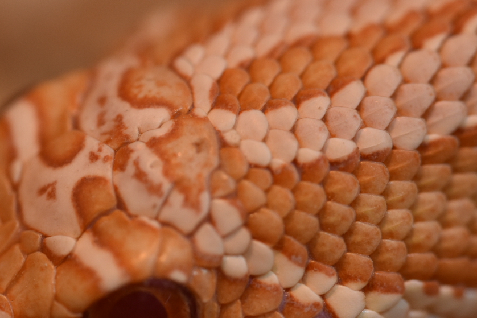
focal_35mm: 261
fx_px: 3459
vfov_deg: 5.3
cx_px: 121
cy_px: 298
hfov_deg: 7.9
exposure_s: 1/250
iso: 400
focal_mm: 90
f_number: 8
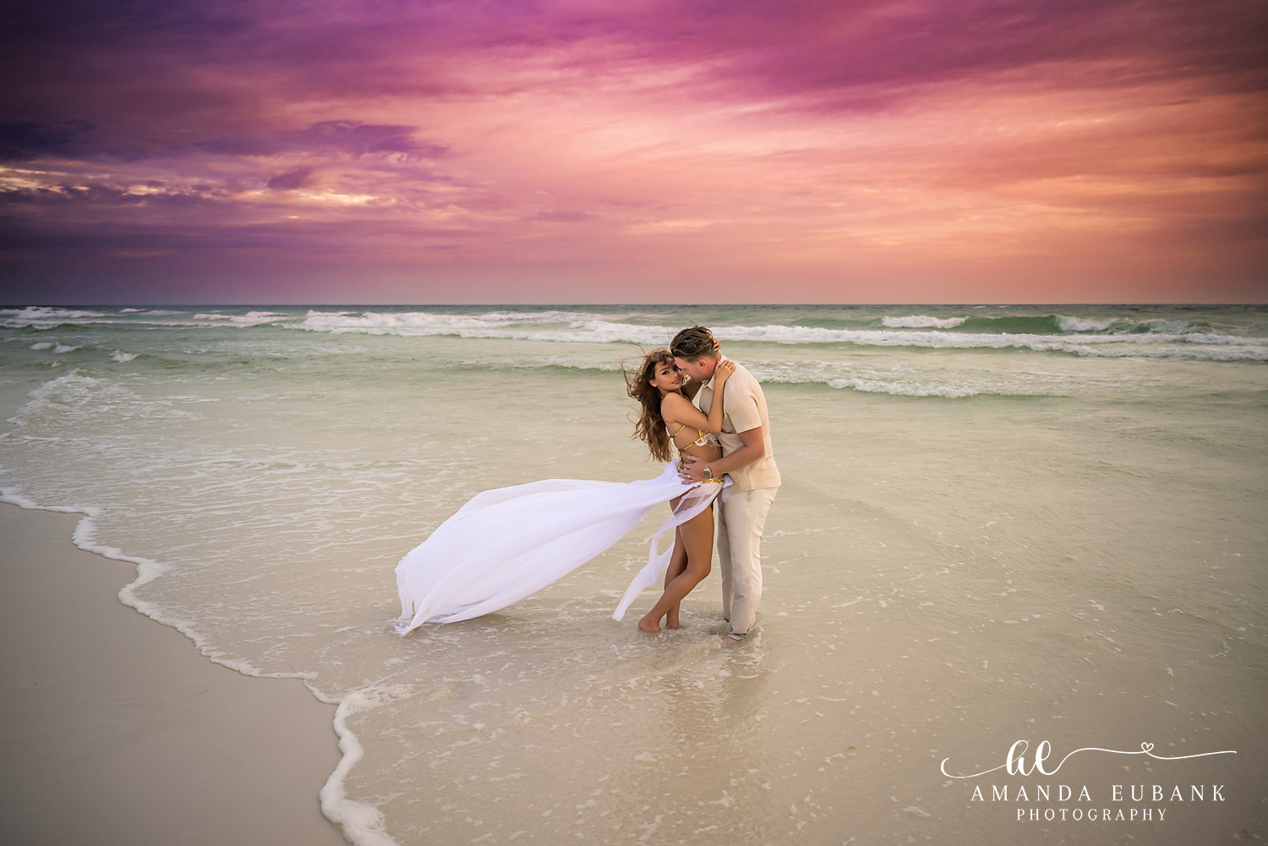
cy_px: 423
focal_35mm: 28
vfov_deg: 47.2
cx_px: 634
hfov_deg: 66.4
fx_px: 969
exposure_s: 1/800
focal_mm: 27.5
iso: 320
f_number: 2.8
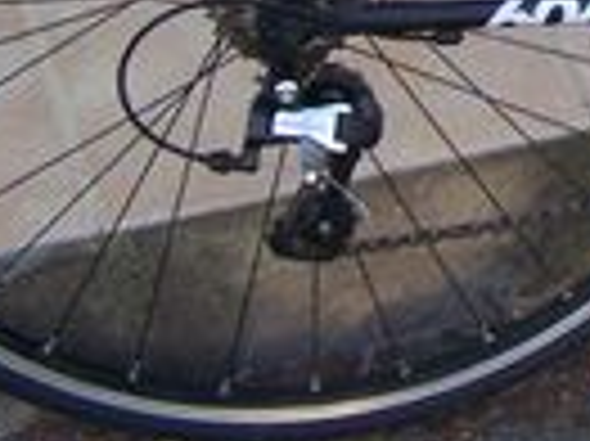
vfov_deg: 8.2
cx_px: 1000
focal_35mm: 174
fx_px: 2963
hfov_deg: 10.8
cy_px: -324
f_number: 2.8
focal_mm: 6.3
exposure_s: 1/60
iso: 64
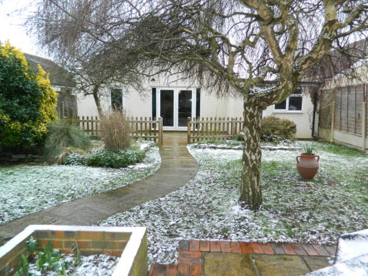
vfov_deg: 54.9
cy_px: 138
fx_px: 266
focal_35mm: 25
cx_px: 184
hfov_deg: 69.4
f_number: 3.1
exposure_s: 1/100
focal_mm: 4.5
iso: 110
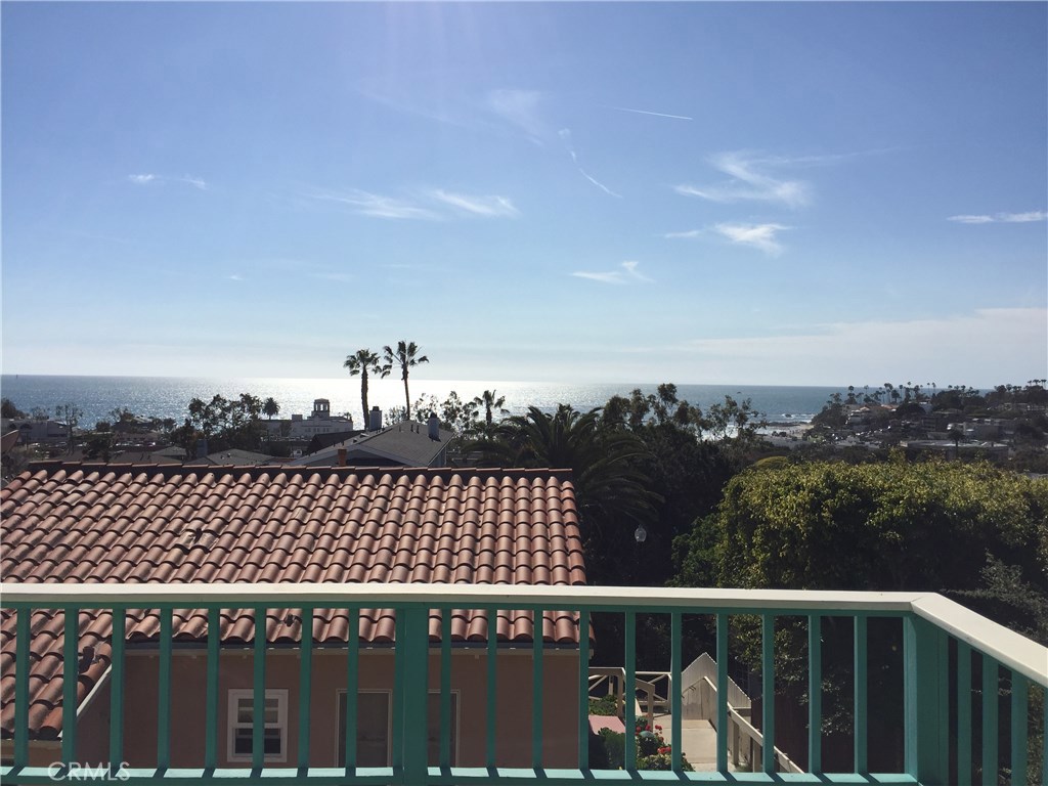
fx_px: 878
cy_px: 393
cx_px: 524
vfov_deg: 48.2
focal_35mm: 29
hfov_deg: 61.7
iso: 32
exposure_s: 1/4950
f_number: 2.2
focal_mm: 4.15
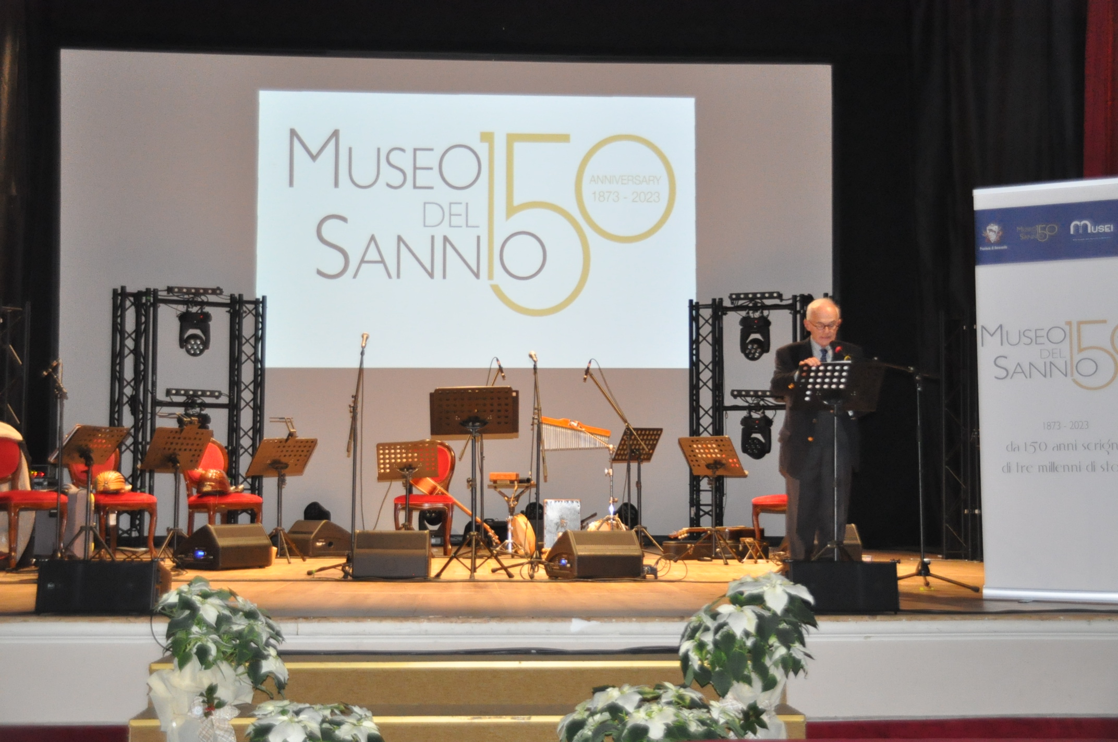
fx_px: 1675
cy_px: 371
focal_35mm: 54
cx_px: 559
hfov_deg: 36.9
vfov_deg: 25.0
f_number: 4.5
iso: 3200
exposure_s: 1/125
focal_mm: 36
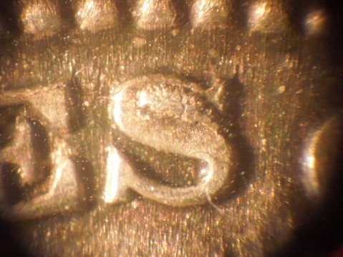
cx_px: 172
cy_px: 128
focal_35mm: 25
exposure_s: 1/30
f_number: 3.3
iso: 800
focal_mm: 4.5
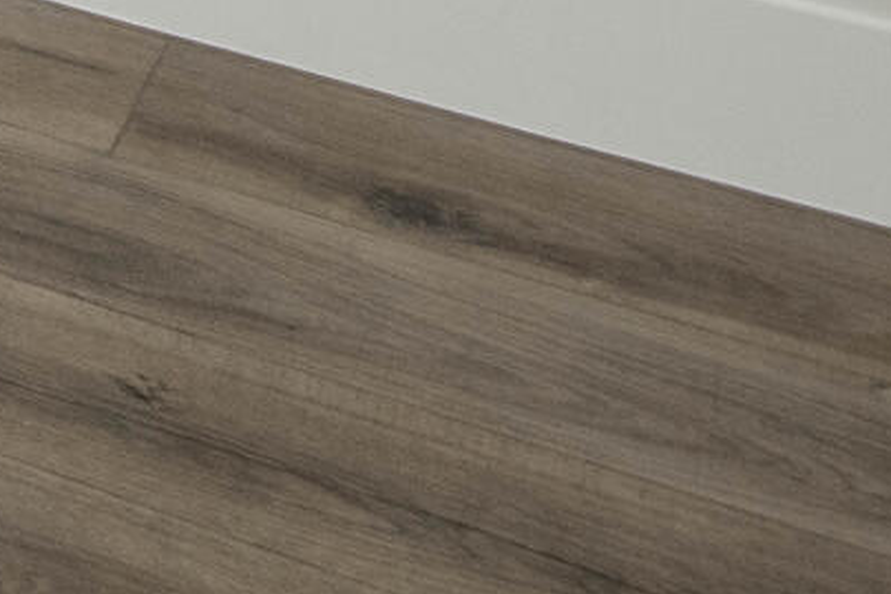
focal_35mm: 119
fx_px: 2946
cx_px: -1899
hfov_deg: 10.6
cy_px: -1539
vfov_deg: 8.3
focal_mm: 16
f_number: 9
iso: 500
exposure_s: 1/60
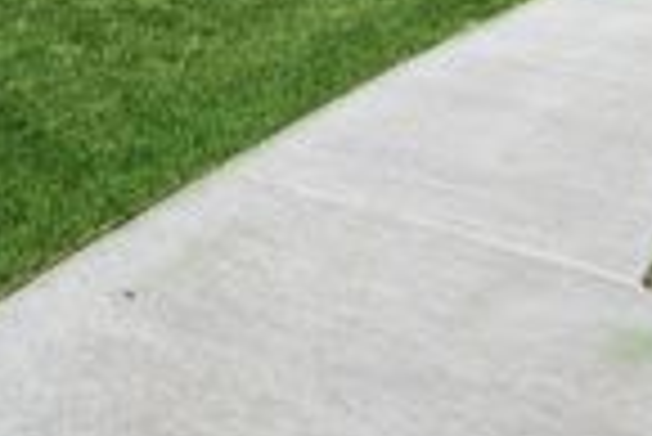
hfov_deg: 33.8
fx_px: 1028
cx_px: 103
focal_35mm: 57
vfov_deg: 20.0
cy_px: -252
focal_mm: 16.5
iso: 200
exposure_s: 1/640
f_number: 8
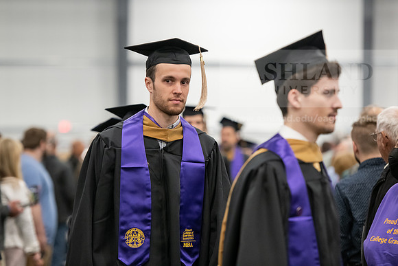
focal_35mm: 155
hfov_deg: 13.2
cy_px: 133
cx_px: 199
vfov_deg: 8.9
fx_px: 1714
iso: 3200
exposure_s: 1/200
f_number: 3.2
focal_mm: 155
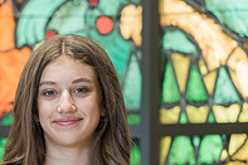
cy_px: 144
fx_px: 2209
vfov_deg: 4.3
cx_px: 81
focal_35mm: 321
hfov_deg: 6.4
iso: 1000
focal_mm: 102
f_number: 4
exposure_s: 1/100
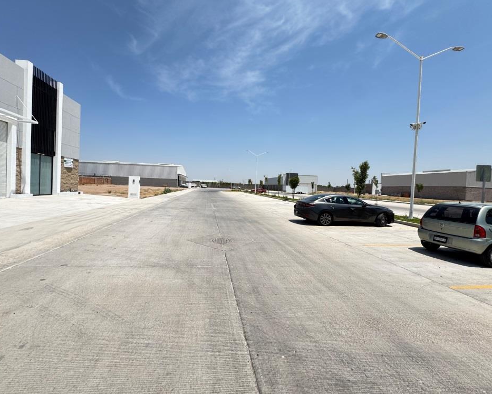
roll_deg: -1.4
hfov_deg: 96.7
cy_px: 192
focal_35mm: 15
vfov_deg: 84.0
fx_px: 218
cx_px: 230
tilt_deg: -0.4
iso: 50
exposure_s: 1/2146
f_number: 2.2
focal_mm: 2.22
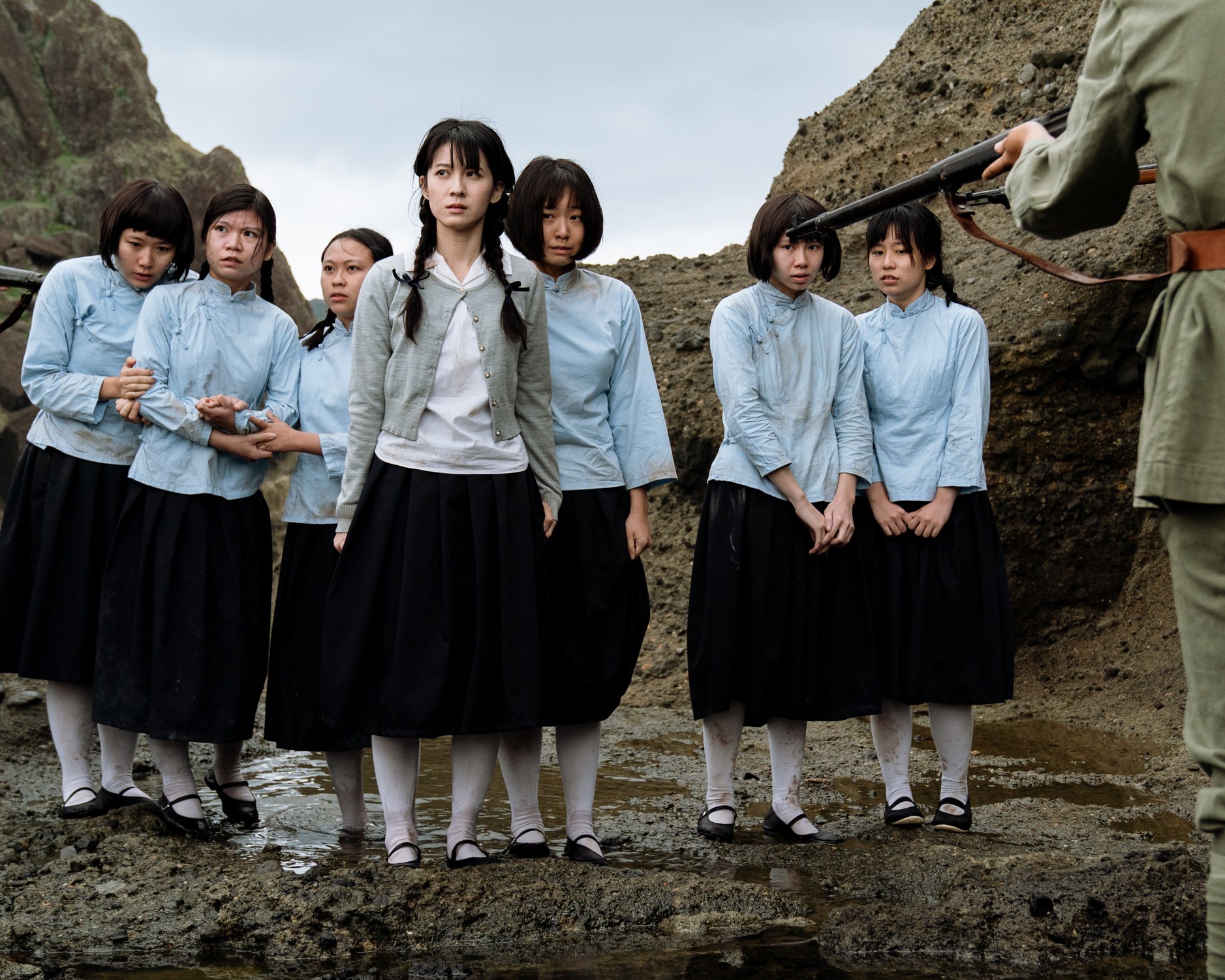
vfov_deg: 33.4
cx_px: 661
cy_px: 444
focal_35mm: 45
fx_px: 1632
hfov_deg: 41.1
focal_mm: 30
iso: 640
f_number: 4
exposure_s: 1/1250
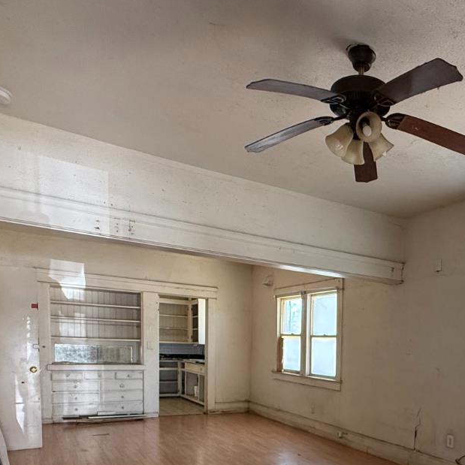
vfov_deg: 50.0
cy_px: 387
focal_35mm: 30
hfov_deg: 51.6
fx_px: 456
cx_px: 351
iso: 250
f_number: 2.2
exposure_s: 1/99
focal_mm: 2.22
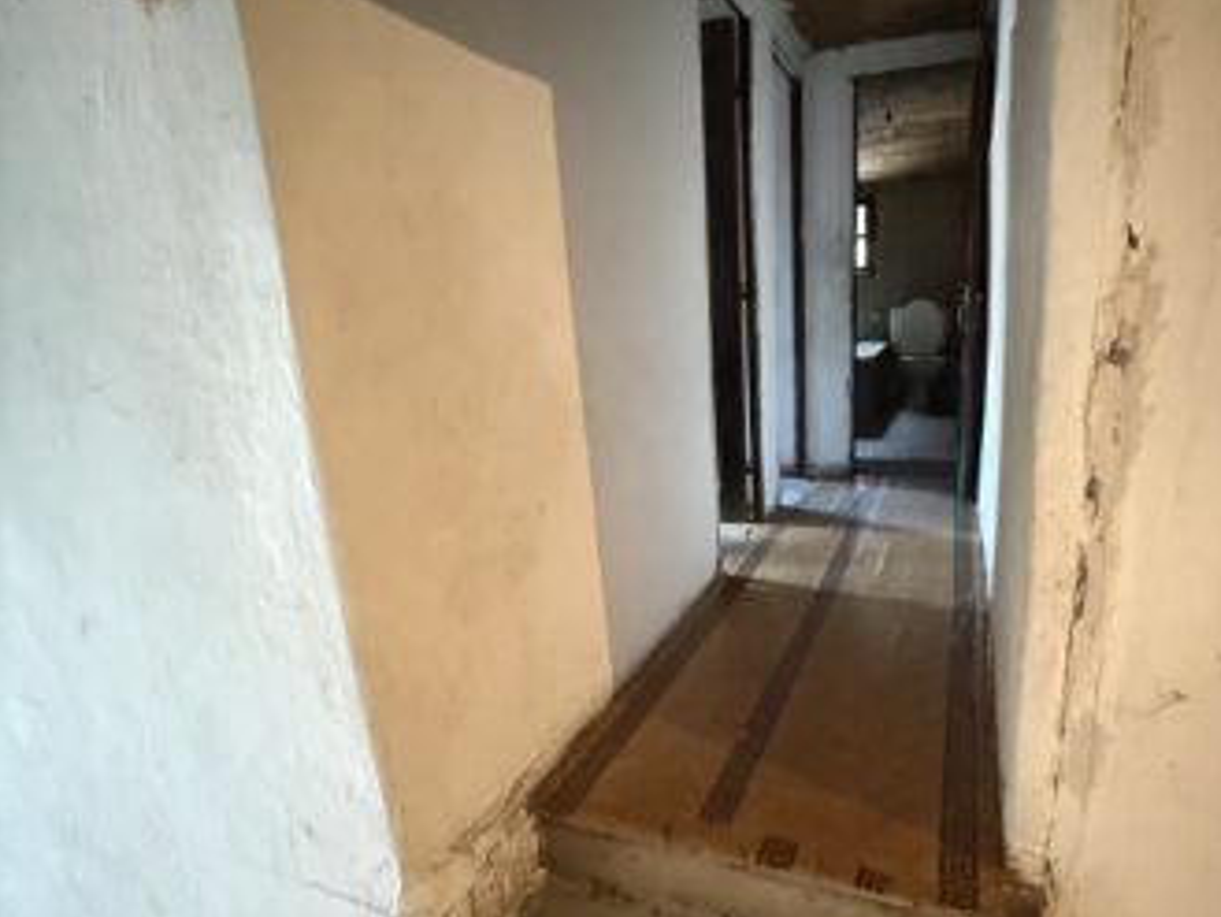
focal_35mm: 17
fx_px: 600
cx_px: 735
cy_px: 538
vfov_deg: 74.1
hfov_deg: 89.8
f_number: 2.2
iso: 1600
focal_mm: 2.22
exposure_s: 1/33
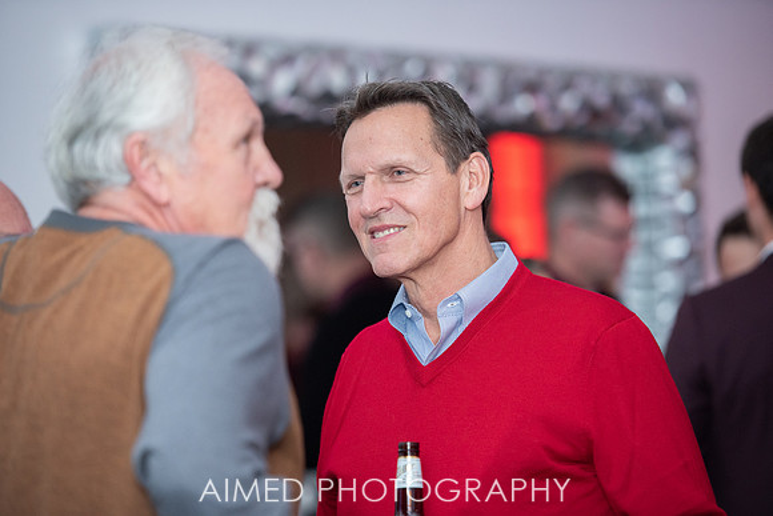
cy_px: 258
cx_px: 386
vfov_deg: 8.9
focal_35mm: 155
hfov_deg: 13.2
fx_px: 3329
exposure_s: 1/200
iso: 1600
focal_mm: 155
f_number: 2.8
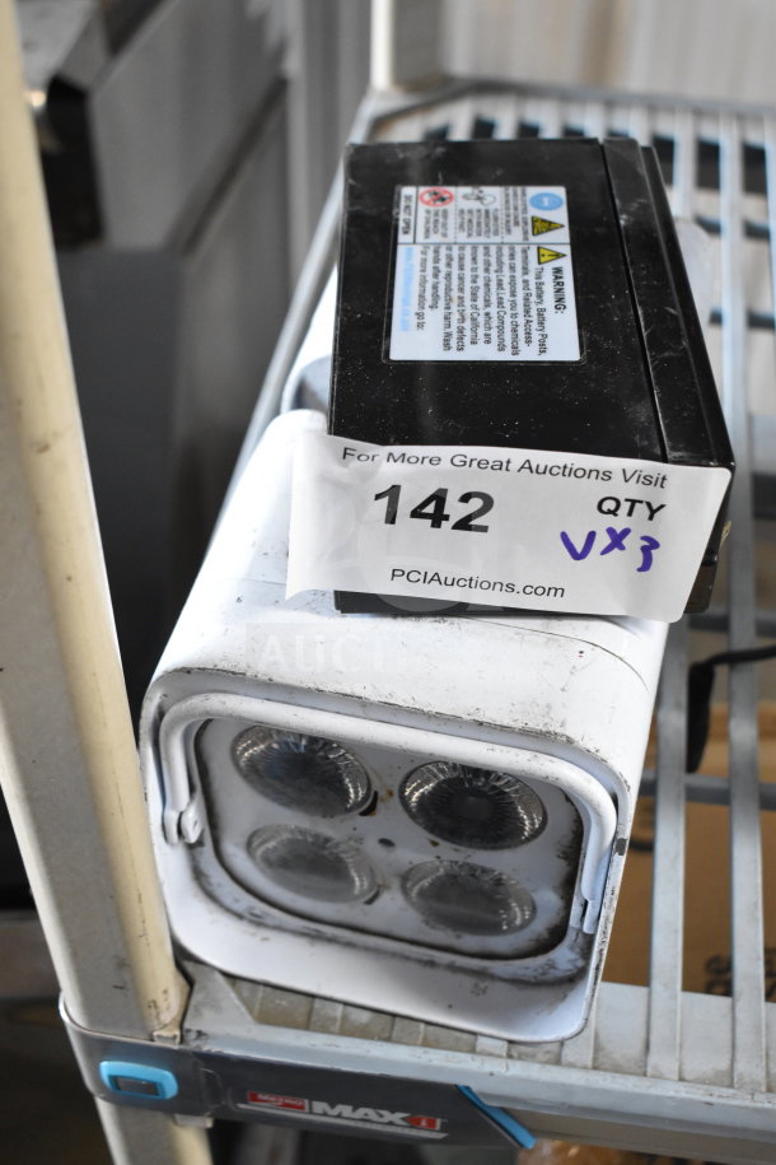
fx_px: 1406
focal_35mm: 44
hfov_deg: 30.8
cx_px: 388
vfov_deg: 45.0
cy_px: 582
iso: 2200
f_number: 4.2
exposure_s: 1/50
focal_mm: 29
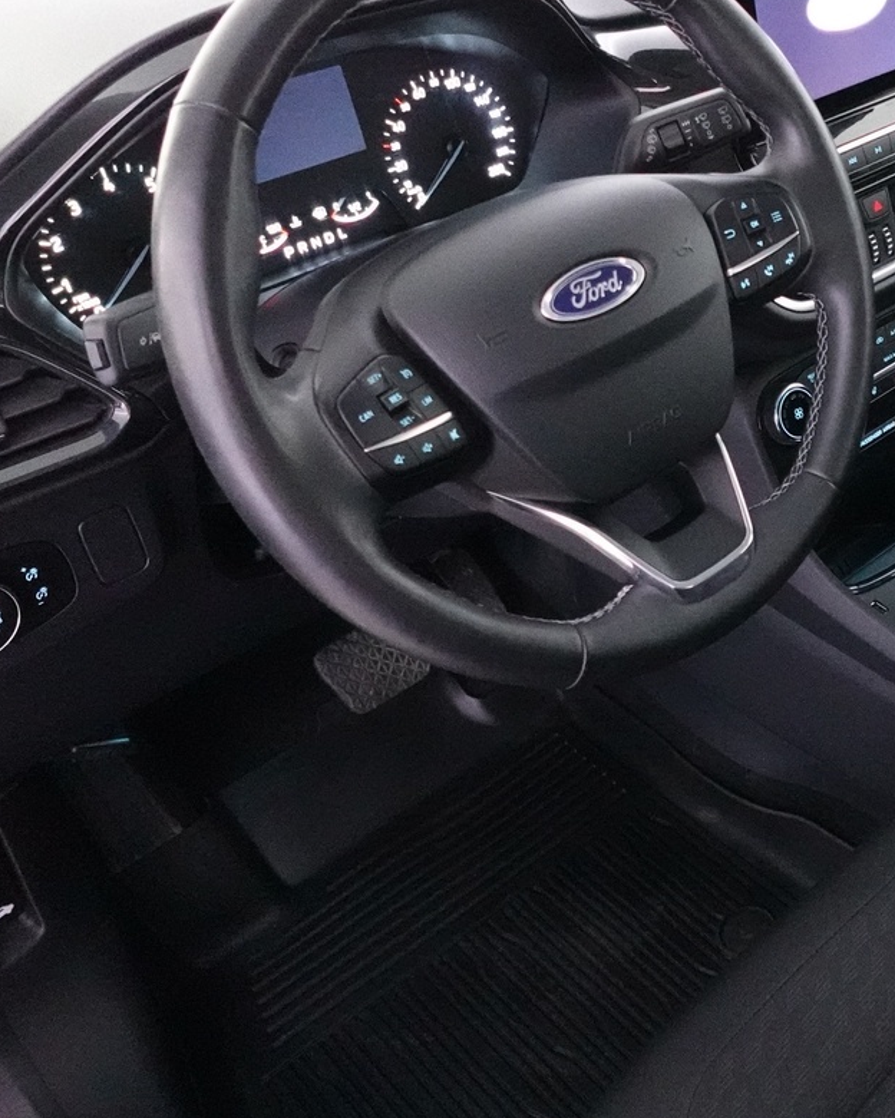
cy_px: 492
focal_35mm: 39
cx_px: 855
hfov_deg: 35.3
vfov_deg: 46.7
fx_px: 1291
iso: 6400
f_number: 2
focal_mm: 7.6
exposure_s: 1/80
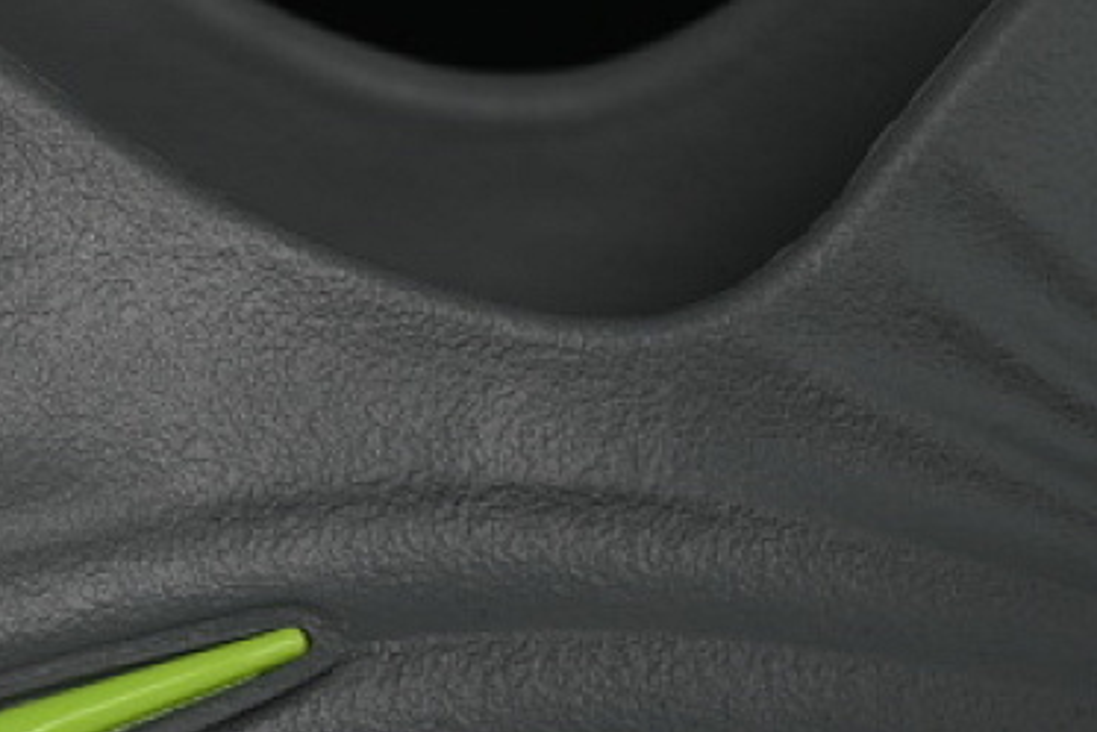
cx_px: -303
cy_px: 579
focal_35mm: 217
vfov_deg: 6.3
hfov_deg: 9.3
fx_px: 6615
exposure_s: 1/50
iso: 160
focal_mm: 50
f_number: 6.3
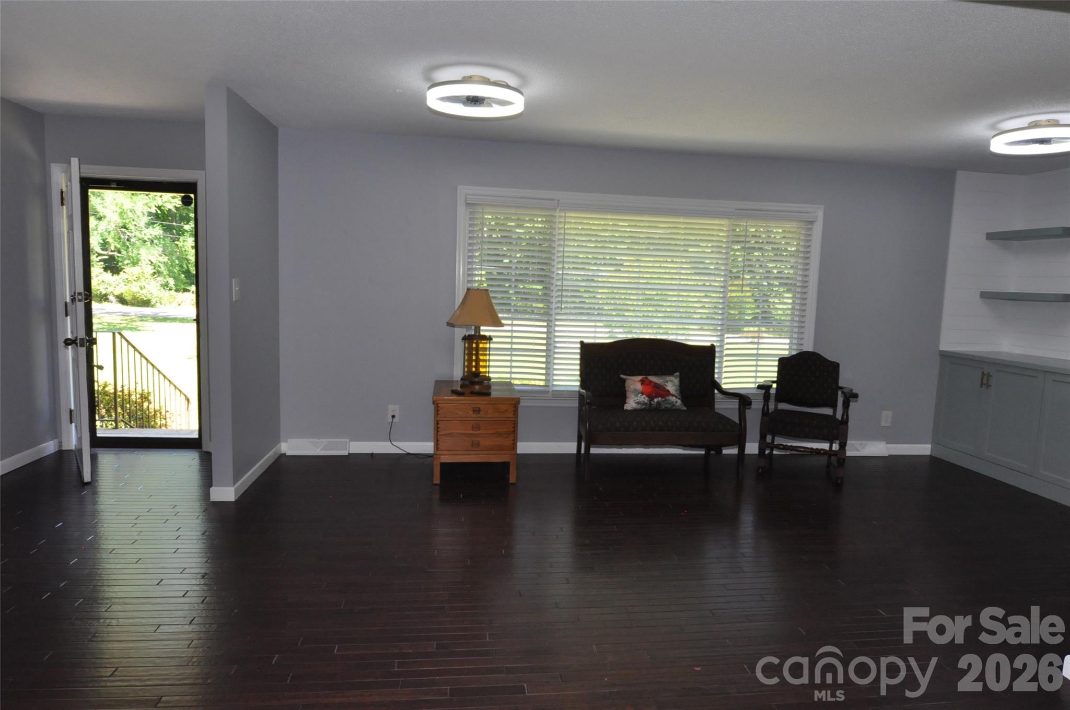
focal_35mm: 21
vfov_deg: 59.4
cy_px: 355
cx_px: 535
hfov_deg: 81.3
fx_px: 623
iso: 1250
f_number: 6.3
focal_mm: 14
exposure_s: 1/60
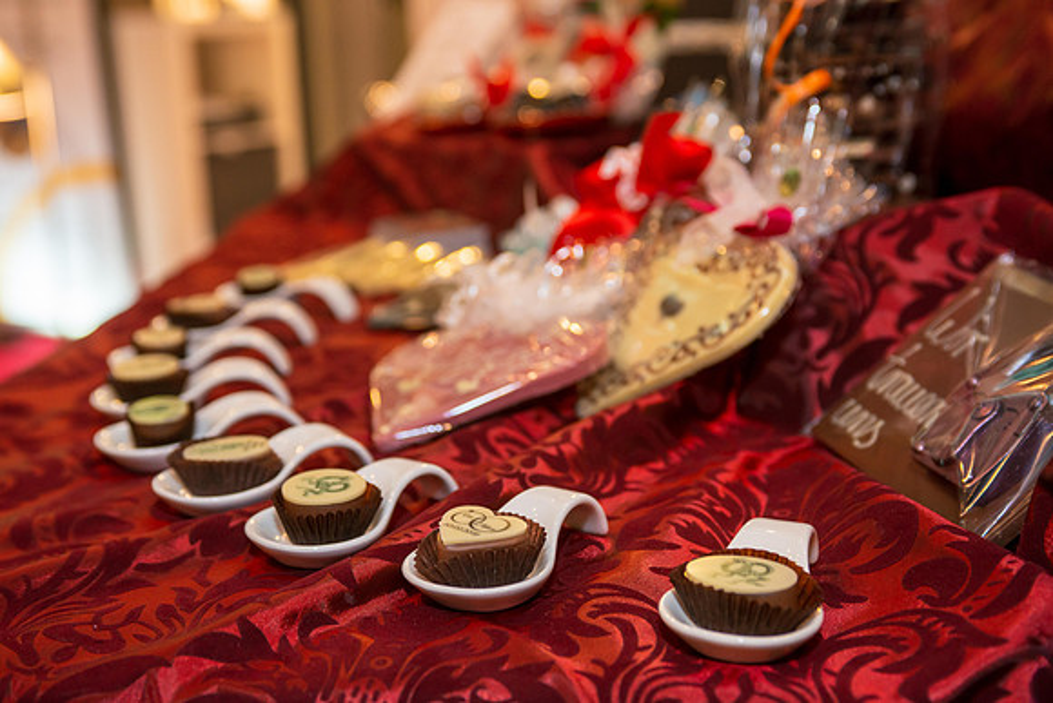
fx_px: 1463
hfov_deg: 39.6
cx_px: 526
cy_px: 352
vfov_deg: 27.0
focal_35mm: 50
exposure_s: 1/50
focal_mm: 50
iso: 1000
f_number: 4.5
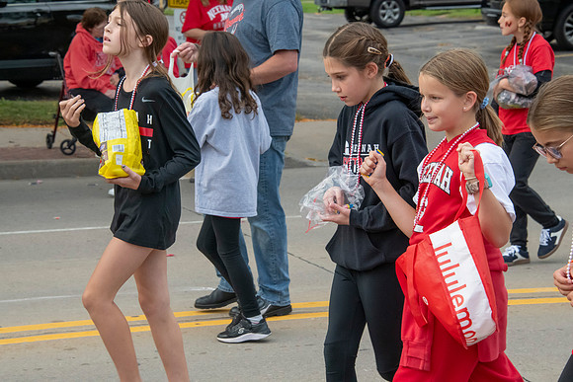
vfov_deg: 13.0
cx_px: 286
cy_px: 191
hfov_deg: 19.5
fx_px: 1672
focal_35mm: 105
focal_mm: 105
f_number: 11
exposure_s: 1/320
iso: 3200
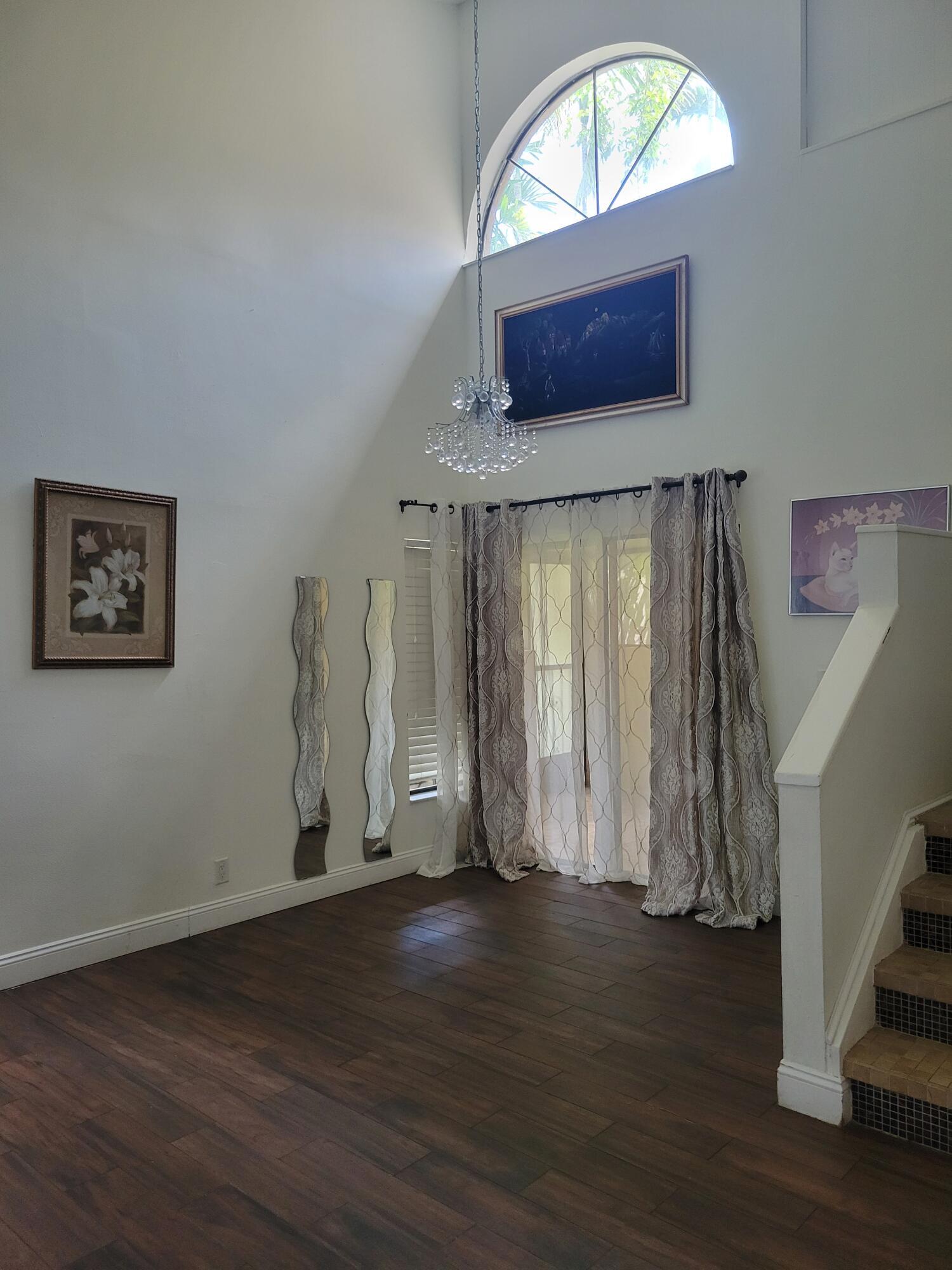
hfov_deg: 53.1
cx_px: 476
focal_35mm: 26
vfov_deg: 67.3
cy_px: 635
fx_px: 953
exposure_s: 1/120
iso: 320
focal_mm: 5.4
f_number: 1.8
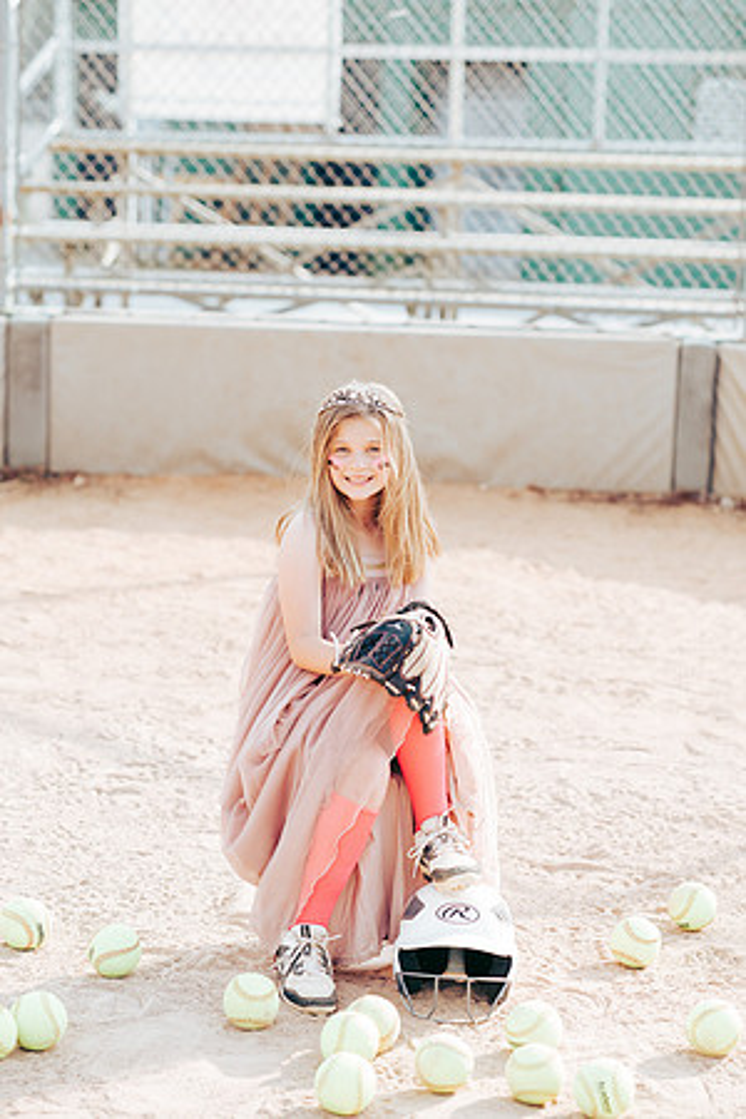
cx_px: 373
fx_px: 2642
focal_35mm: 85
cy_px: 560
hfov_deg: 16.1
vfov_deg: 23.9
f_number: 2.8
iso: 160
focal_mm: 85
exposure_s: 1/640
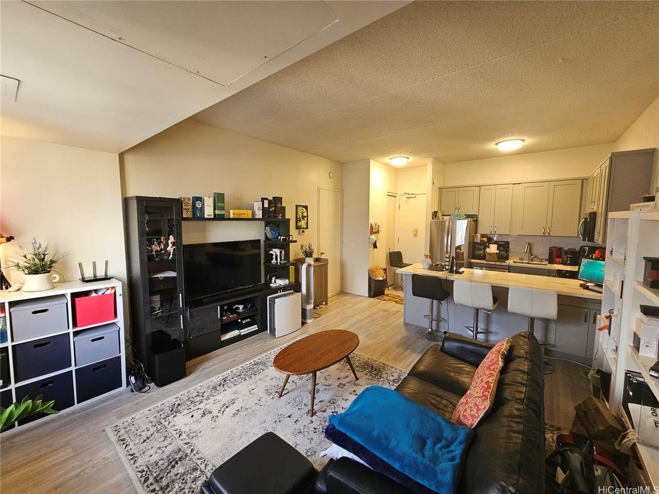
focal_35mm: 13
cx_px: 330
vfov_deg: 89.9
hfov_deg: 106.2
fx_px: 247
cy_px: 247
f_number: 2.2
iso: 320
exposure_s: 1/40
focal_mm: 2.2
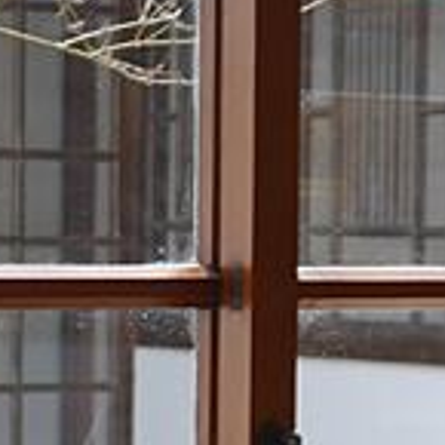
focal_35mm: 208
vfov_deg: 8.4
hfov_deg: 8.3
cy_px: 333
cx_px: -181
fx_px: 3025
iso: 200
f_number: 4.1
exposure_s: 1/200
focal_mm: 17
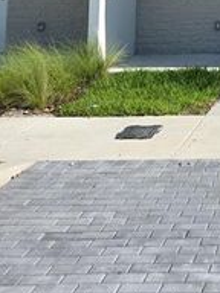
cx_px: 330
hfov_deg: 16.7
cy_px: -95
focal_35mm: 80
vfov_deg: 21.8
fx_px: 678
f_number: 1.7
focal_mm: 6.3
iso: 80
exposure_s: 1/6150
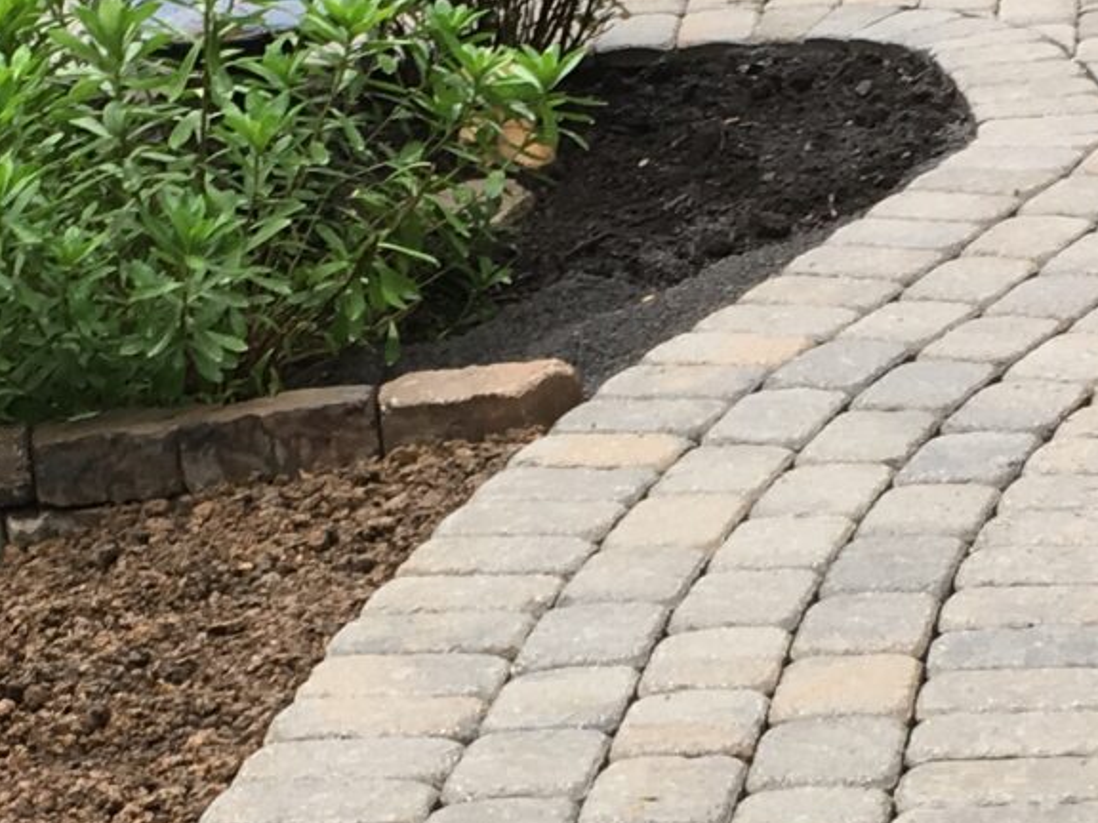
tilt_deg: -23.3
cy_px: 562
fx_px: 4092
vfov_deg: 11.5
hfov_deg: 15.3
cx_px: 568
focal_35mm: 129
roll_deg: +6.1
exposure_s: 1/120
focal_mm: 4.15
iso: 25
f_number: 2.2
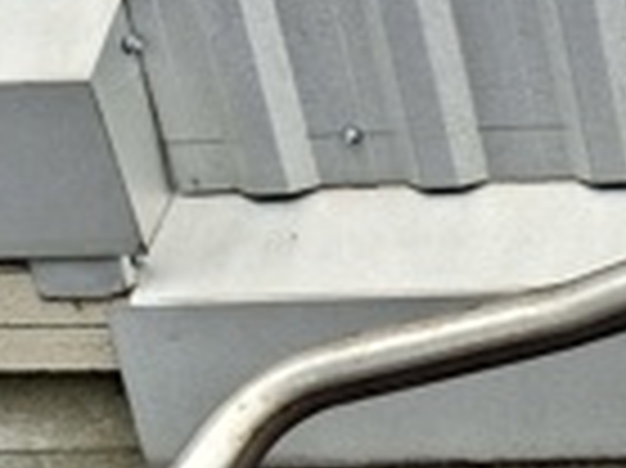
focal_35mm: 115
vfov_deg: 12.8
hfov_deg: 14.4
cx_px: 1238
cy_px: 398
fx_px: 2078
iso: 25
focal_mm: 4.69
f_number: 1.8
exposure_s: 1/180
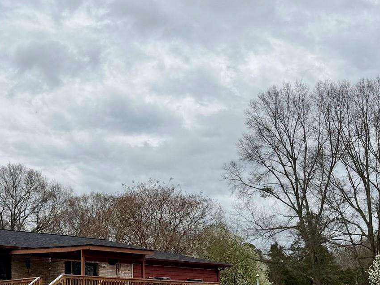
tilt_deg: +6.2
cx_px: 13
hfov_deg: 31.1
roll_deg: -0.3
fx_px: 637
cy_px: 257
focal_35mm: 58
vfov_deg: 24.5
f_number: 1.78
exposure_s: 1/3759
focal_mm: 6.76
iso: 80
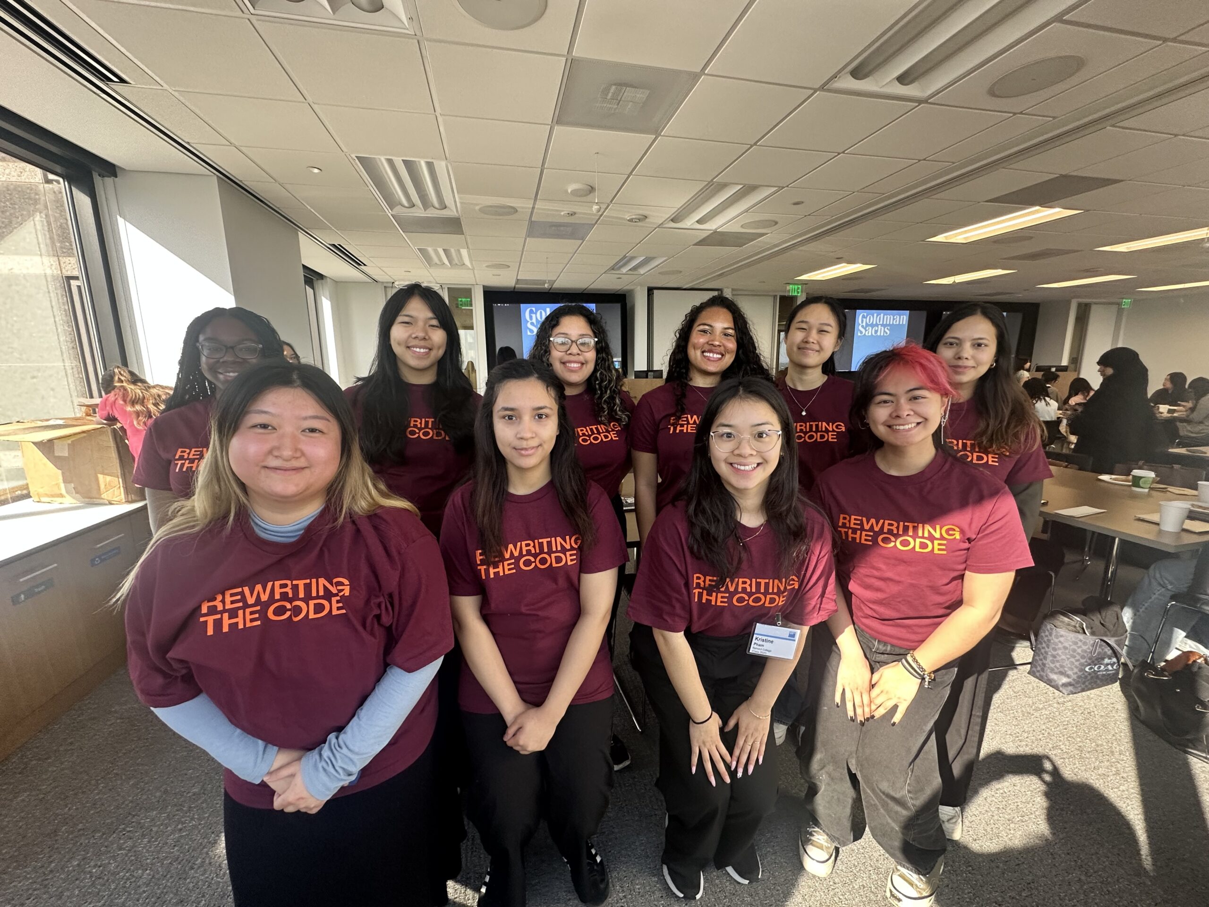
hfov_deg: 102.1
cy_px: 454
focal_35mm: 14
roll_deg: +0.3
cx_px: 604
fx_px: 489
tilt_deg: -9.7
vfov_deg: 85.7
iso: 160
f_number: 2.2
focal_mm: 2.22
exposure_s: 1/99
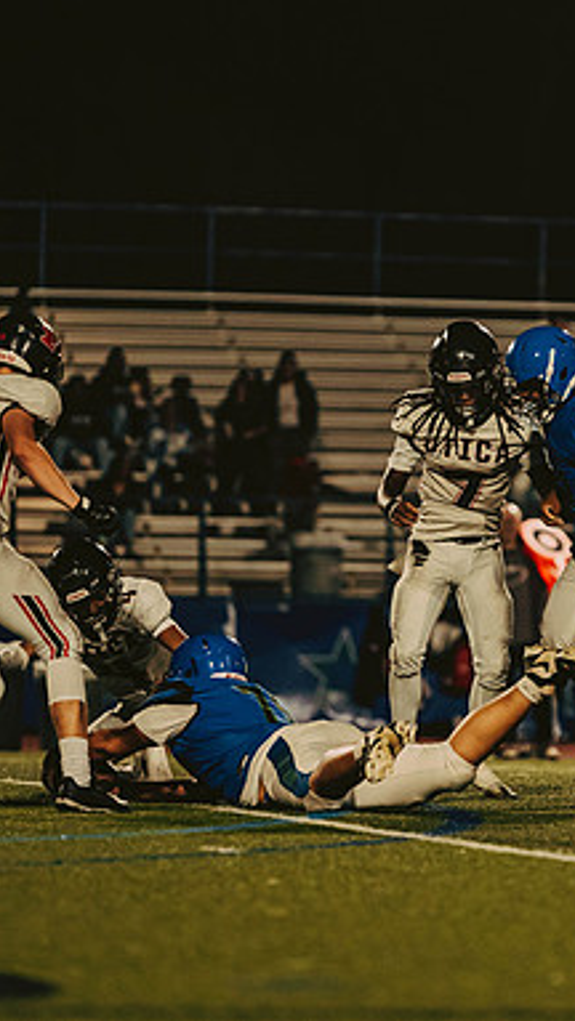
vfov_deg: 6.8
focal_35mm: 317
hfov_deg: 3.8
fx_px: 8592
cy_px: 511
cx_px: 516
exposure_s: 1/1000
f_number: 2.8
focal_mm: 190
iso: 2500
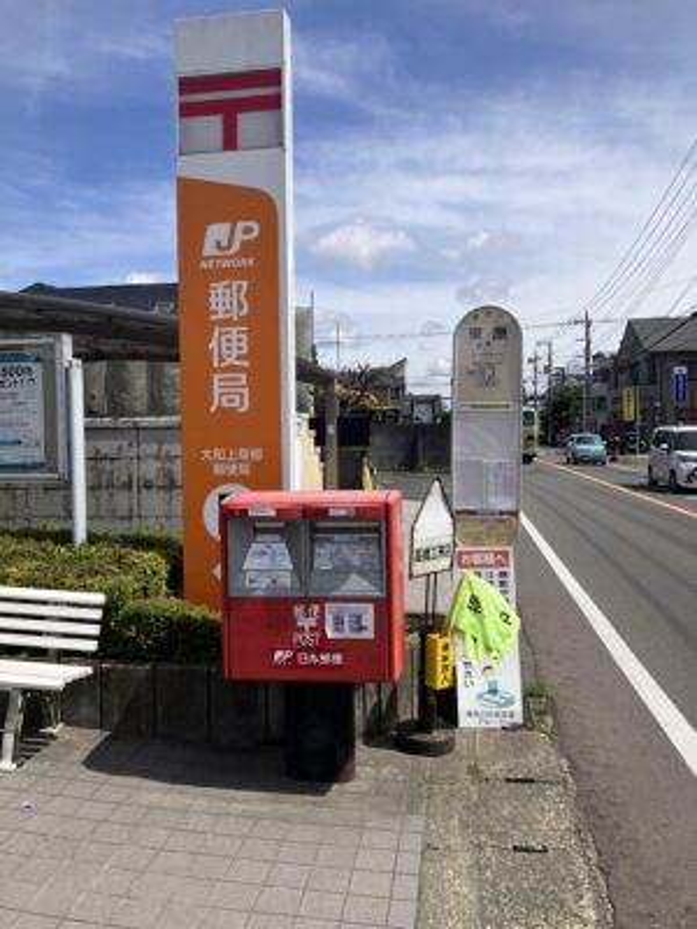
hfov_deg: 49.7
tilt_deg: -1.8
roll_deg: +1.1
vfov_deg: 63.4
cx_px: 348
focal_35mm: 28
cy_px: 464
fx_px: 752
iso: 32
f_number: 1.8
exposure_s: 1/2558
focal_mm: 3.99
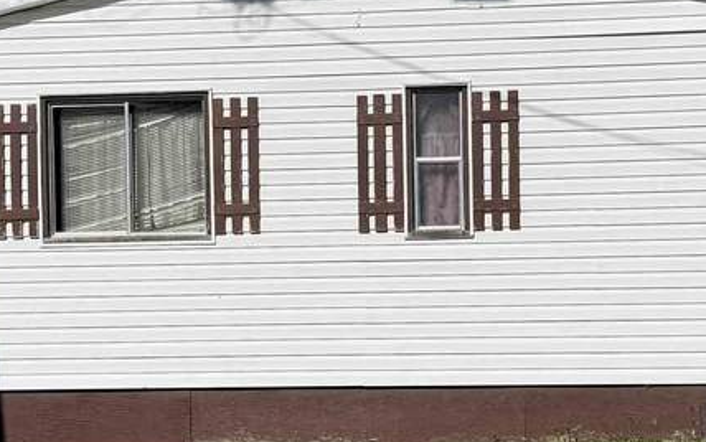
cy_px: 193
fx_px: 1463
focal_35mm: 76
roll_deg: +0.8
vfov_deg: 17.2
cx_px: 432
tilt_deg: +1.1
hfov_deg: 27.1
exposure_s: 1/14286
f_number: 1.78
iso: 80
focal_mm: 6.76
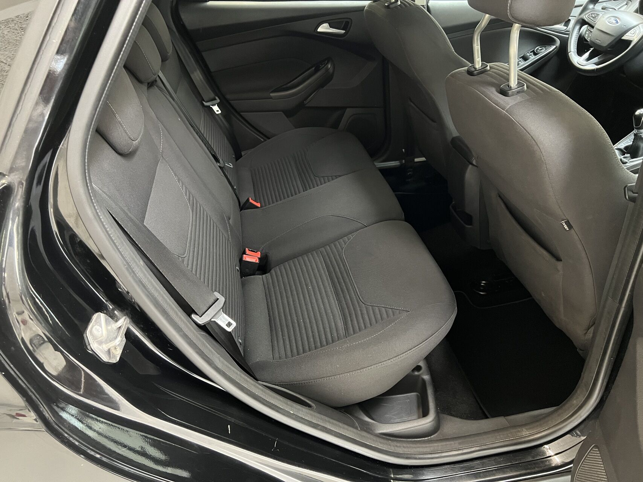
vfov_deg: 53.1
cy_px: 241
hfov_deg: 67.3
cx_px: 322
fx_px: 483
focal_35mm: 26
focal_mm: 5.7
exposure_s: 1/33
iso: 640
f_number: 1.5
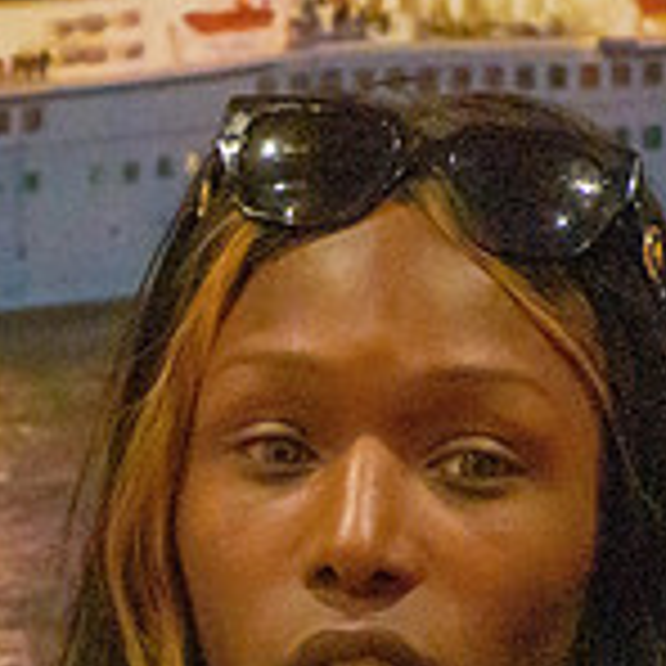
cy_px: 830
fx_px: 22877
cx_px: 184
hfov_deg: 1.7
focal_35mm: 1051
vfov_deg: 1.7
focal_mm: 210
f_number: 5.6
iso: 12800
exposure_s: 1/250
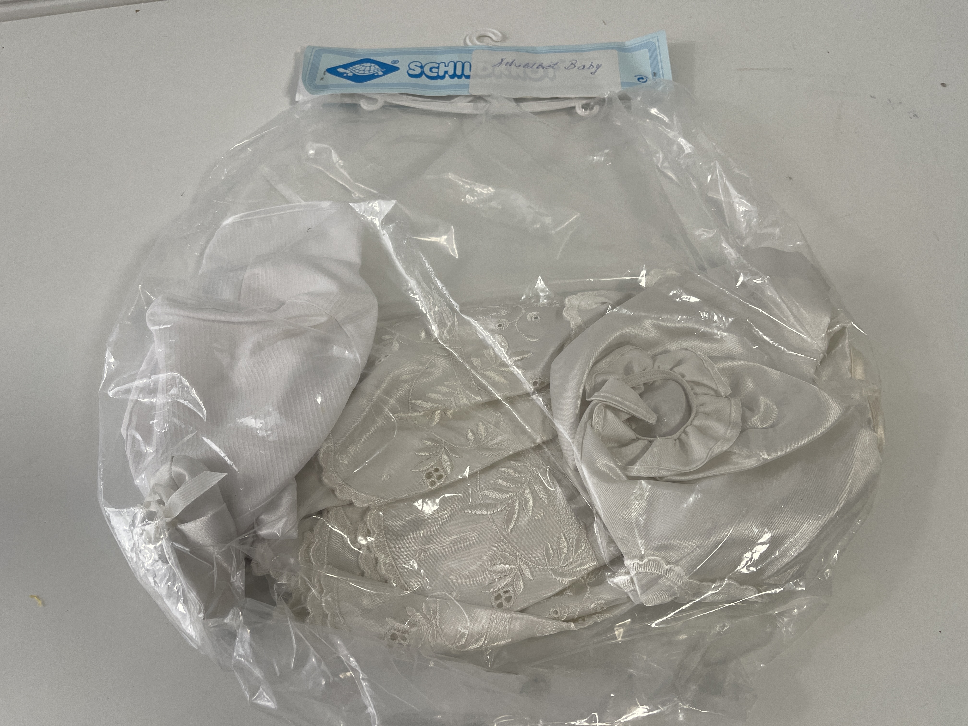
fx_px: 699
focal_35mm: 25
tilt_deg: -61.3
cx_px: 484
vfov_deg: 54.9
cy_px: 363
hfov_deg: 69.4
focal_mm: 5.1
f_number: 1.6
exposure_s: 1/100
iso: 80
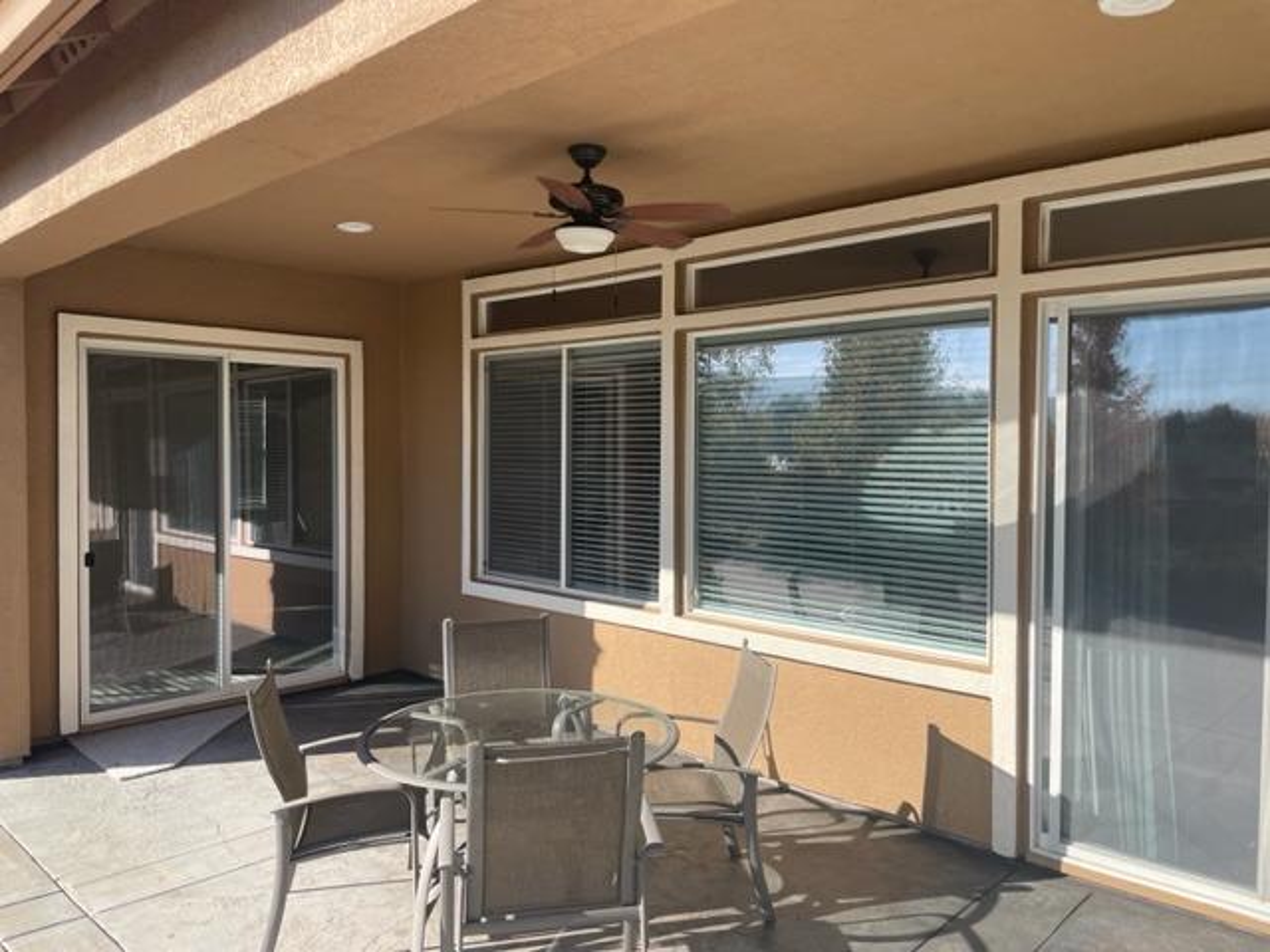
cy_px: 476
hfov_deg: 67.3
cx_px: 635
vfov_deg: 53.1
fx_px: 954
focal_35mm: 26
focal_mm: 4.2
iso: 32
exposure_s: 1/1642
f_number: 1.6
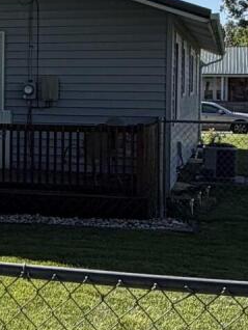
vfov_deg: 22.2
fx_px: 839
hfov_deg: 16.2
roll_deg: +1.8
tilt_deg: -0.6
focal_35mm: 88
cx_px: -35
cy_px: 115
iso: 20
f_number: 2.2
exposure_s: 1/799
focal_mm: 2.22
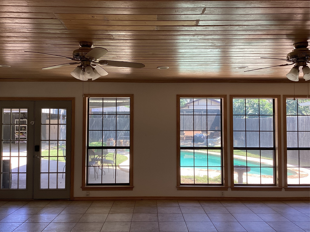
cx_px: 155
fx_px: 278
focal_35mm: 31
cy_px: 116
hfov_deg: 58.4
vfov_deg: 45.4
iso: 50
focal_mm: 3.3
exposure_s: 1/120
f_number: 2.4
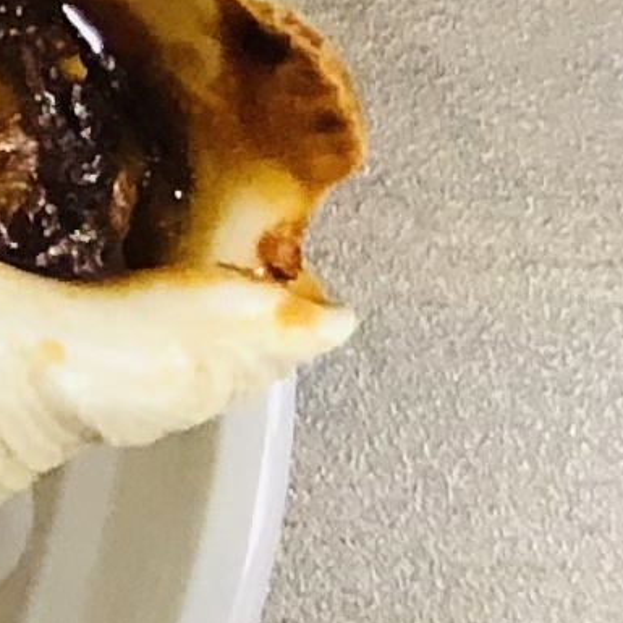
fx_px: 5274
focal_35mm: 259
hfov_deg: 6.0
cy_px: -754
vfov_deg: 6.5
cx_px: -1579
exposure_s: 1/15
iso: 80
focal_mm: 4
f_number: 1.8
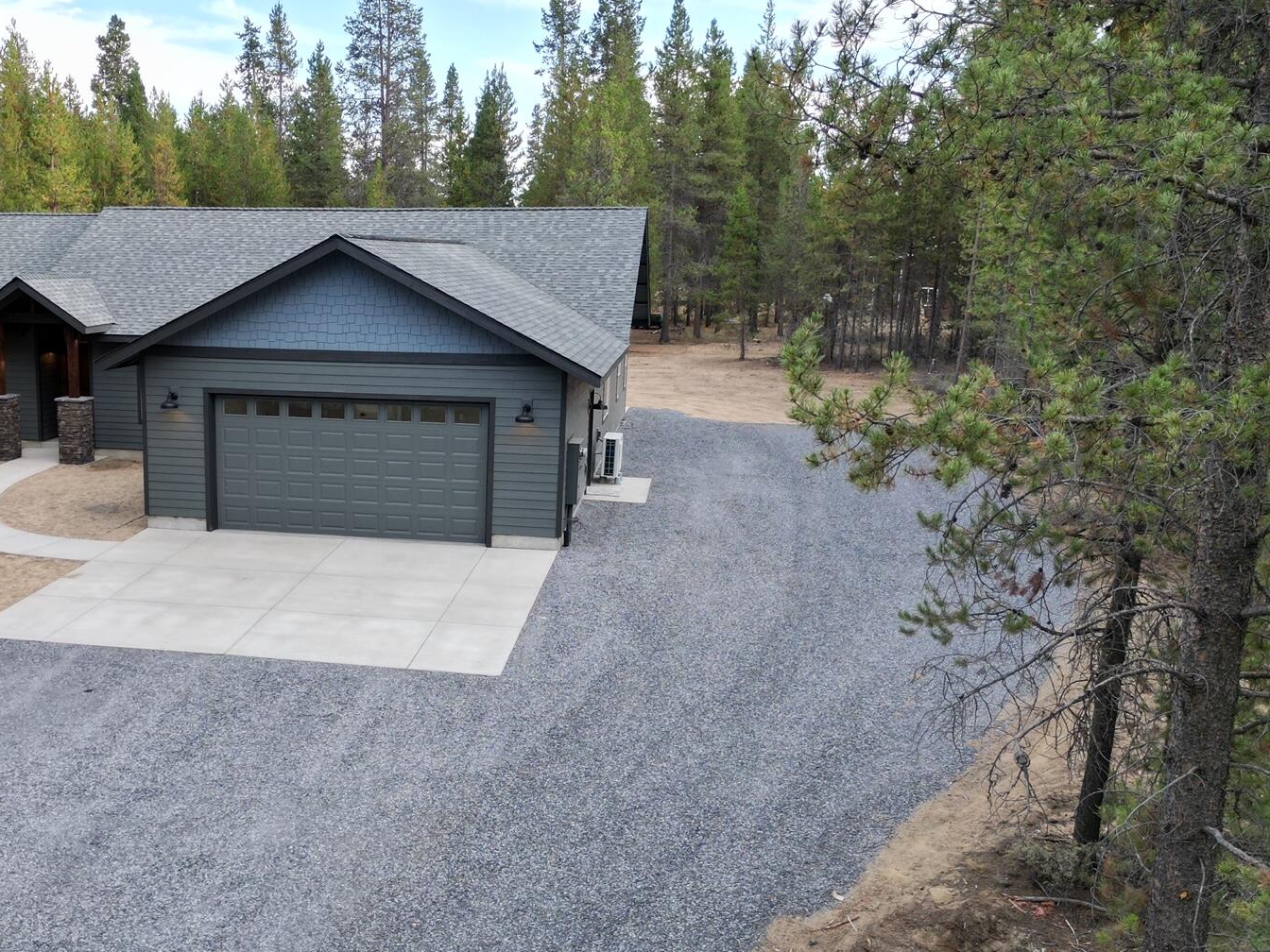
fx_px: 1321
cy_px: 517
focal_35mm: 36
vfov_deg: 39.6
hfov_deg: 50.1
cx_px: 389
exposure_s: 1/640
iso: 140
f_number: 1.7
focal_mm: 6.72
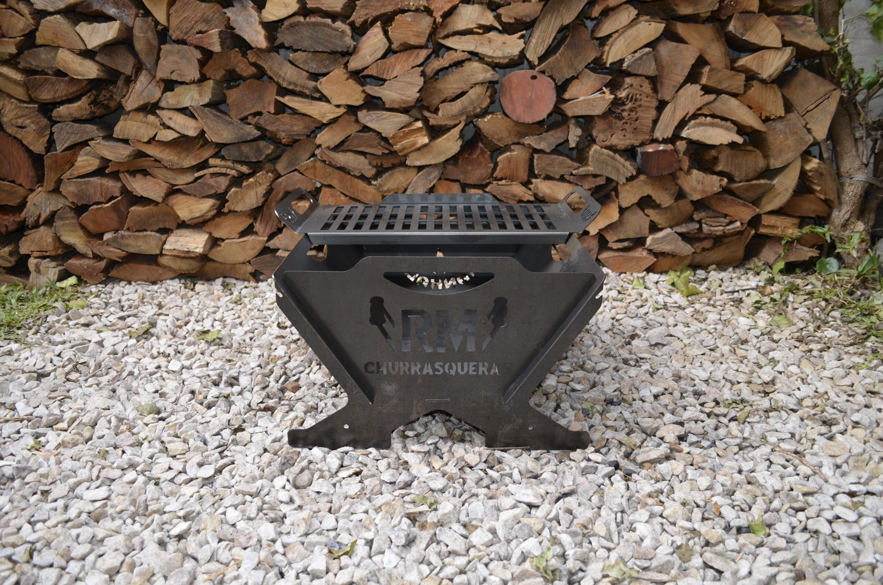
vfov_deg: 47.7
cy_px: 292
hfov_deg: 67.5
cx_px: 442
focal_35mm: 27
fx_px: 661
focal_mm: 18
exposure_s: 1/160
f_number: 3.5
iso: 200
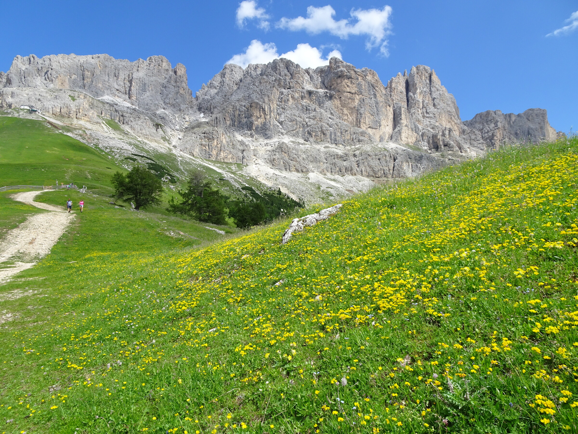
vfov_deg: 56.8
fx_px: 401
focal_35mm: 24
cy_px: 217
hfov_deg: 71.6
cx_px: 289
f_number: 3.5
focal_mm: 4.1
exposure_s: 1/800
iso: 80
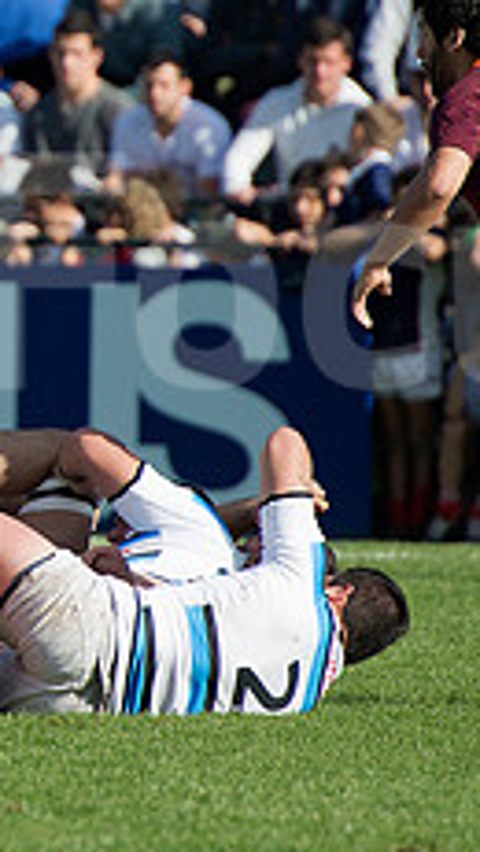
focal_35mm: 709
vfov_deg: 3.0
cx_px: -181
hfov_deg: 1.7
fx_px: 16037
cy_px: 264
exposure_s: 1/2000
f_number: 4
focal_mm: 270
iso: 500
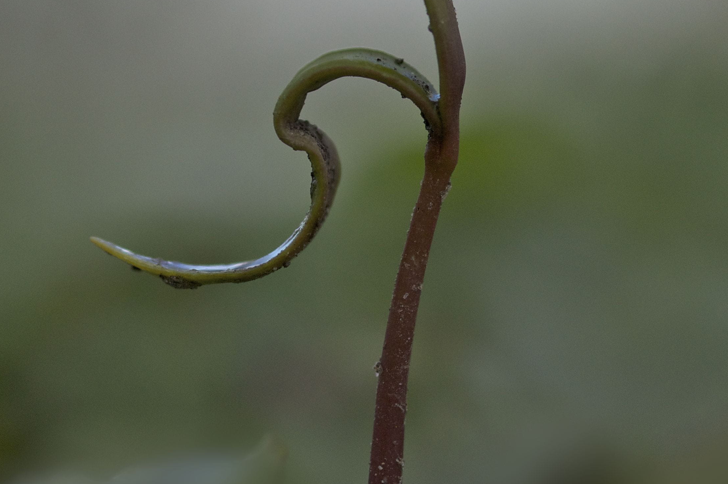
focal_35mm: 328
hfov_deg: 6.3
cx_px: 202
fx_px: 6629
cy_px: 205
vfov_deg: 4.2
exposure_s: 1/1000
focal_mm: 105
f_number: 4.5
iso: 200
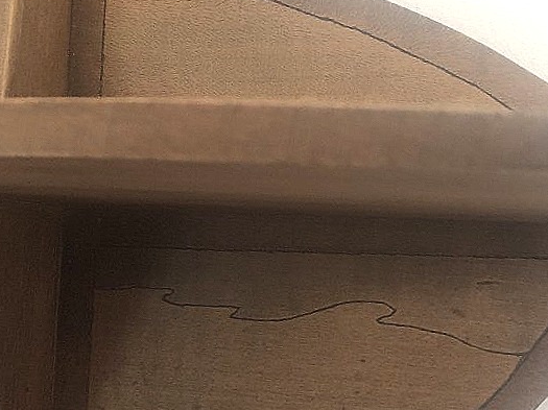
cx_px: 336
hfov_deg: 33.7
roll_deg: +4.0
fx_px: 902
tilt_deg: +3.6
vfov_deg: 25.6
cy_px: 235
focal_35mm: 57
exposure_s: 1/30
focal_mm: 3.99
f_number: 1.8
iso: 40
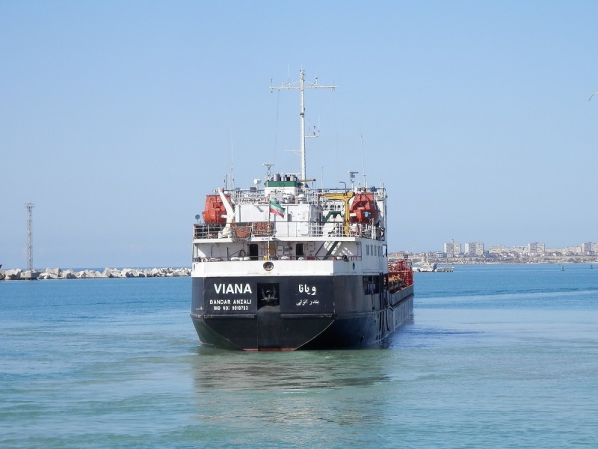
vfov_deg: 12.8
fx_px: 2004
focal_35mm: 116
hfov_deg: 17.0
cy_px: 224
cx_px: 299
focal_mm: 20.9
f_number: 5.2
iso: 80
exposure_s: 1/500
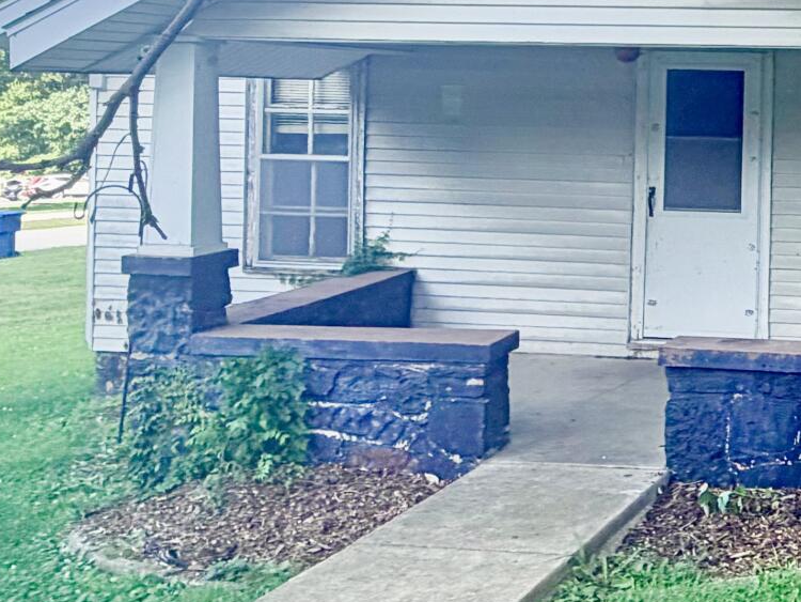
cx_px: 953
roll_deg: -1.5
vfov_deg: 25.7
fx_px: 1296
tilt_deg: -0.5
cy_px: 125
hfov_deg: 29.6
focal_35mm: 56
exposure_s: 1/569
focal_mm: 2.22
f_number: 2.2
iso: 40
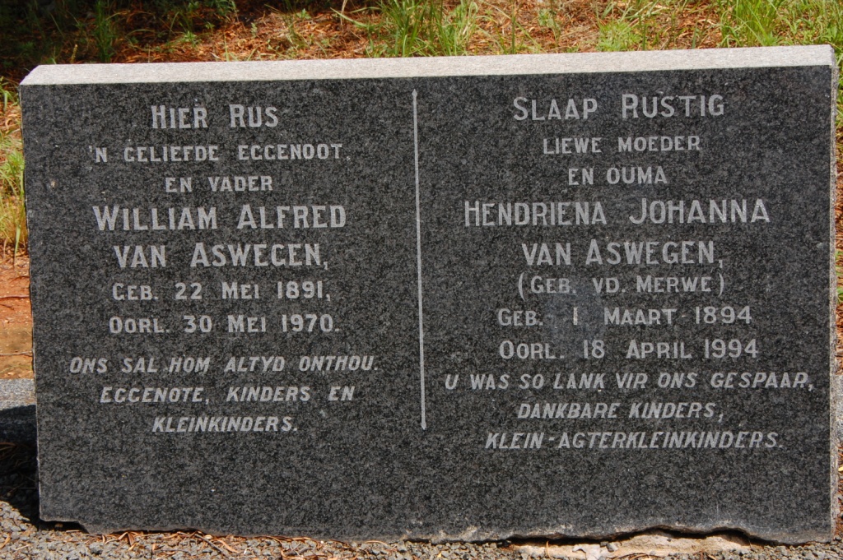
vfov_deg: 15.2
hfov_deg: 22.6
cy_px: 280
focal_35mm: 90
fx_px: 2106
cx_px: 422
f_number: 18
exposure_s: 1/125
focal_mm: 60
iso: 400
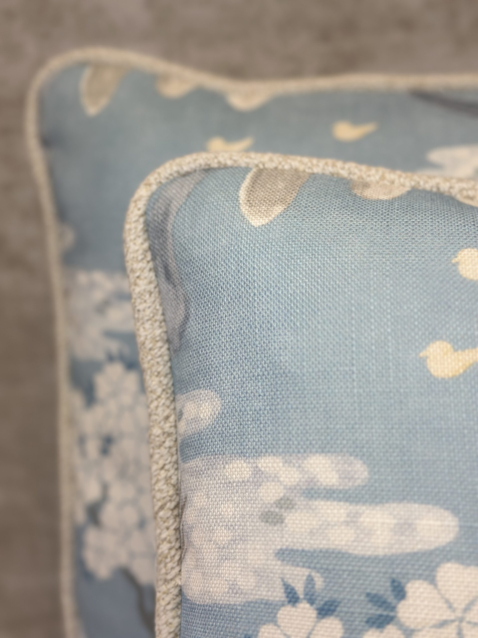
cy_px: 319
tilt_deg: -18.6
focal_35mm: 48
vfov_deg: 39.7
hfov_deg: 30.3
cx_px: 239
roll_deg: +1.7
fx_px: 884
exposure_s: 1/444
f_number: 1.78
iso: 80
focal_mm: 6.86
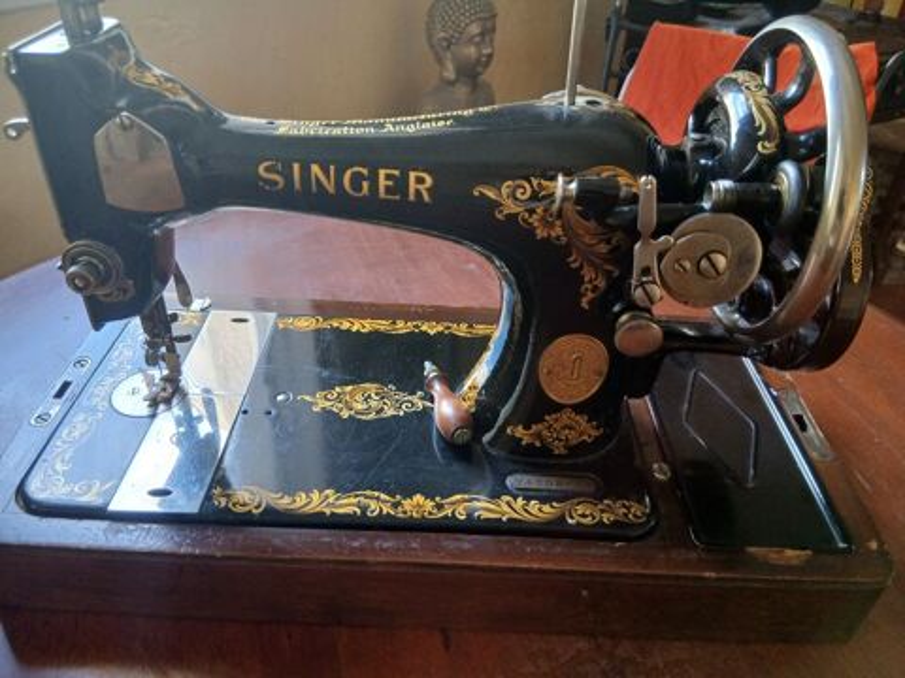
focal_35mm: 26
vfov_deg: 53.1
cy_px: 339
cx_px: 452
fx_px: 680
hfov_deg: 67.3
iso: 160
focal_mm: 3.98
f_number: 1.8
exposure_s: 1/50
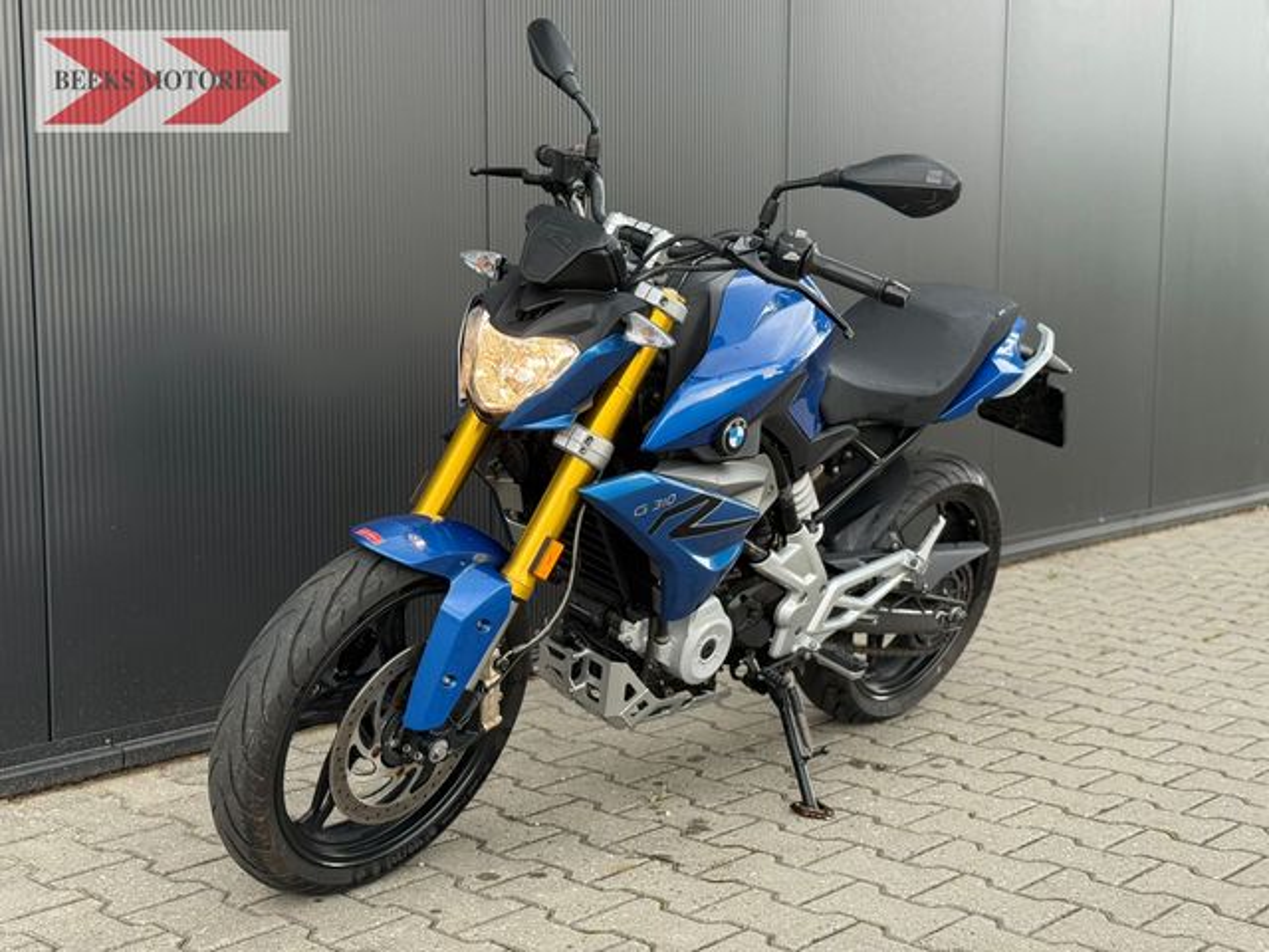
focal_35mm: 48
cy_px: 476
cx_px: 634
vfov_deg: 30.3
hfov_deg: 39.7
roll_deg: +0.4
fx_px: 1760
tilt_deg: -6.1
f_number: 1.78
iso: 100
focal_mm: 6.76
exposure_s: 1/242
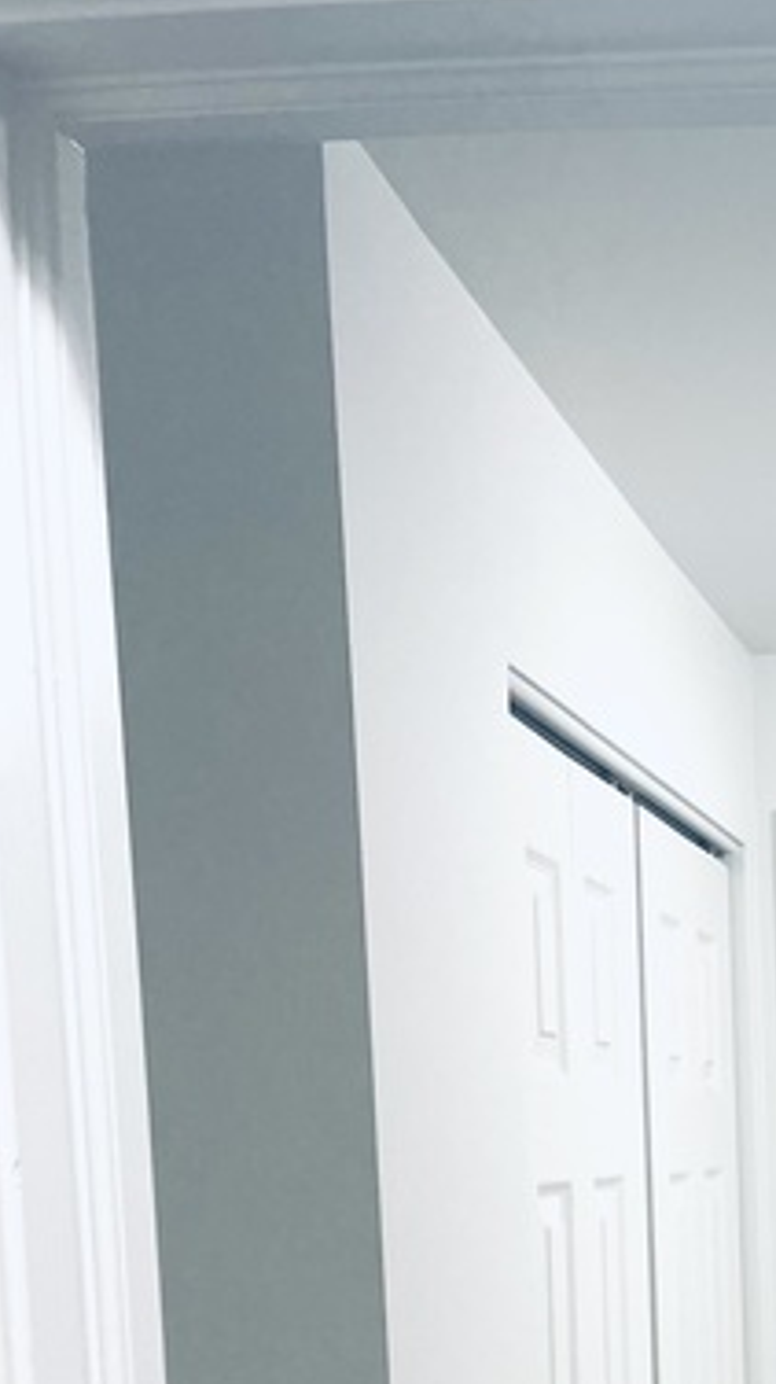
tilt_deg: -5.1
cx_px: 1067
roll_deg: +0.9
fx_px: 2125
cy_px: 1321
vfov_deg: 33.5
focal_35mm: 58
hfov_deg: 18.9
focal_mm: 5.1
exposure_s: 1/120
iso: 100
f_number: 1.6
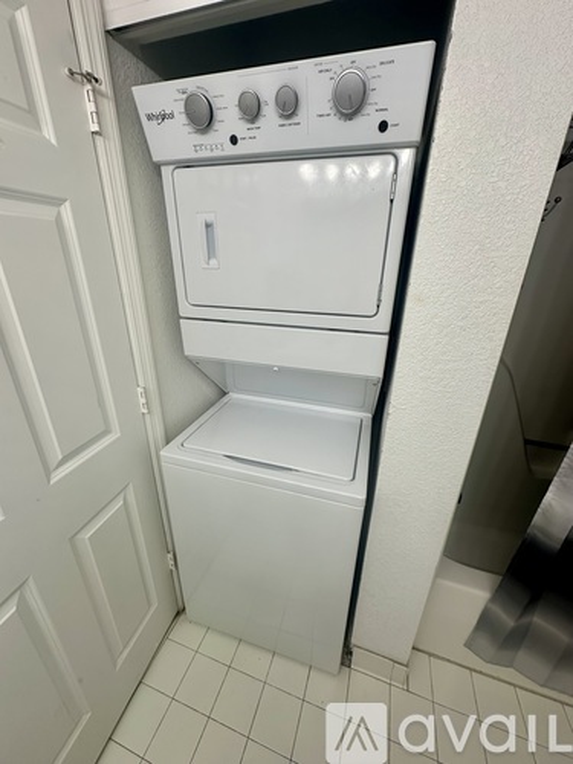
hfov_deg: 85.7
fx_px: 309
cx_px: 286
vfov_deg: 102.1
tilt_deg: -22.4
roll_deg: -2.1
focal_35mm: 14
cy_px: 382
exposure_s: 1/121
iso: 40
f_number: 2.2
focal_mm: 2.22
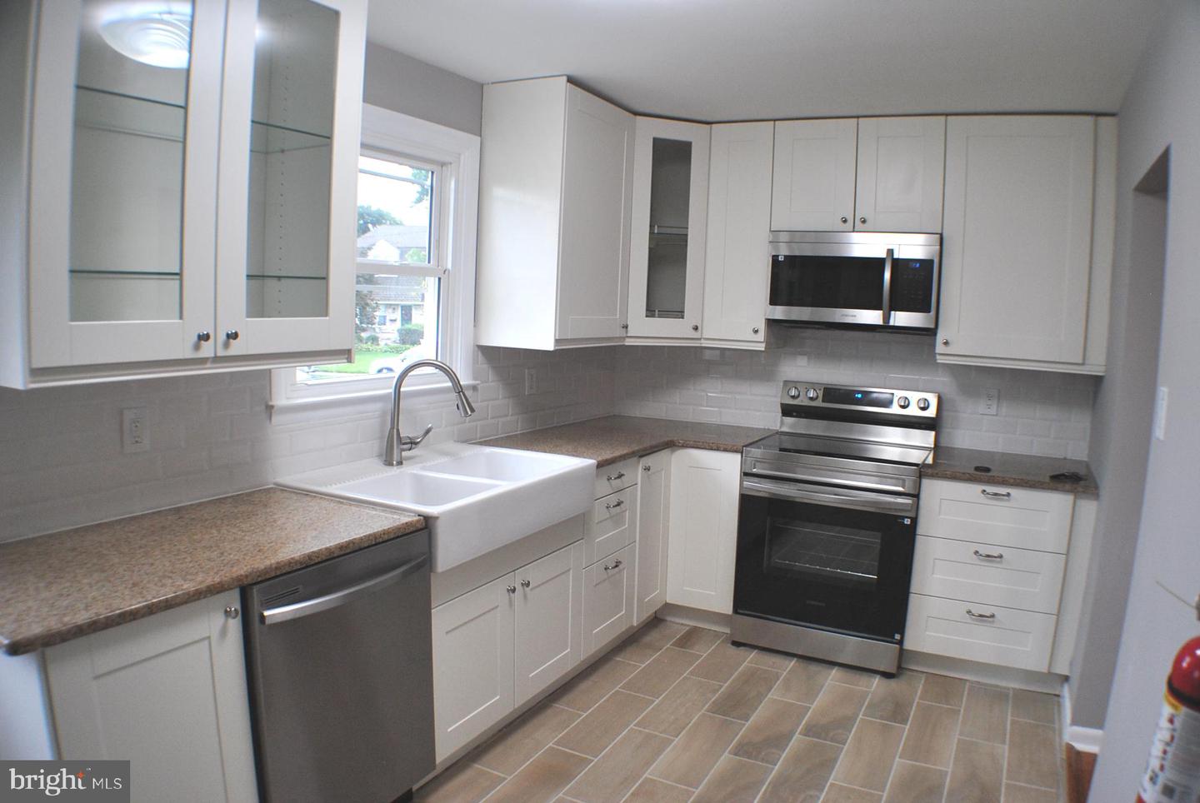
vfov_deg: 43.7
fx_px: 1001
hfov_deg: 61.9
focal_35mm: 30
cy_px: 402
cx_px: 600
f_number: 3.8
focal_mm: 20
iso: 320
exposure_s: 1/60
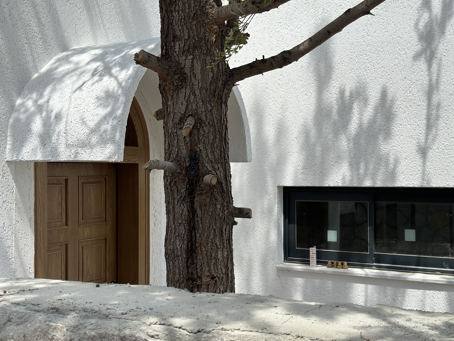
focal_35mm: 48
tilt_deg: -0.7
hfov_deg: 39.7
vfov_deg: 30.3
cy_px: 170
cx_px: 227
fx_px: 630
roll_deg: -0.1
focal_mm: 6.86
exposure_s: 1/7092
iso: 80
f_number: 1.78
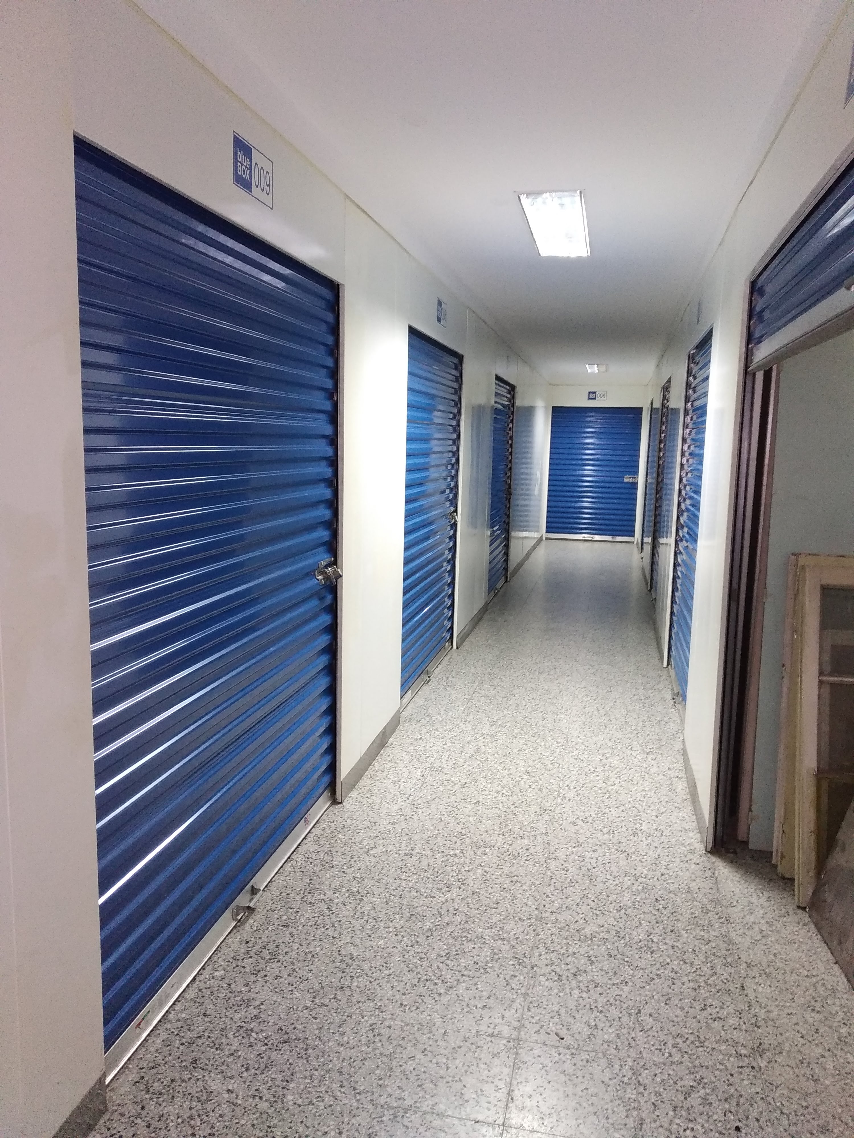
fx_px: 855
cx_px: 427
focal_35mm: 26
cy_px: 569
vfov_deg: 67.3
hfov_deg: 53.1
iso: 640
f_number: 2.2
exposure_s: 1/17
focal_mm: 3.82
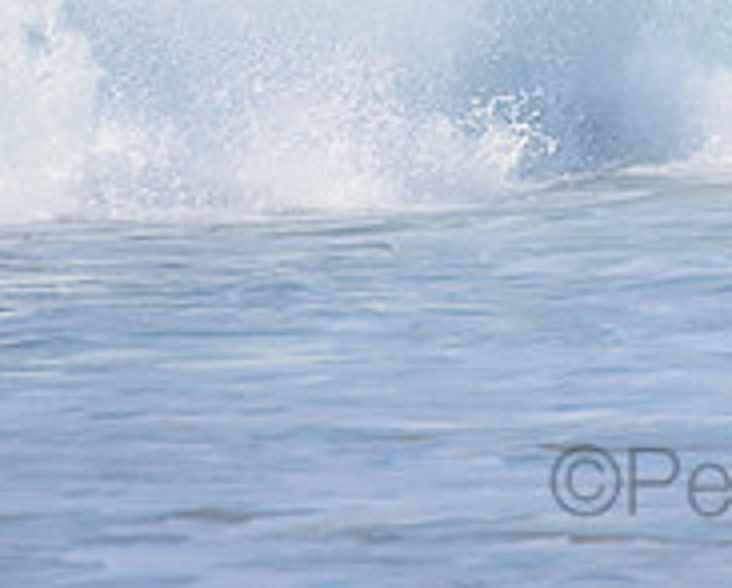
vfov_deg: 1.0
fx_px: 32223
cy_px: -182
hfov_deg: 1.3
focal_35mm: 1485
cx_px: 860
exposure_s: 1/2500
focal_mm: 500
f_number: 5.6
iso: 280
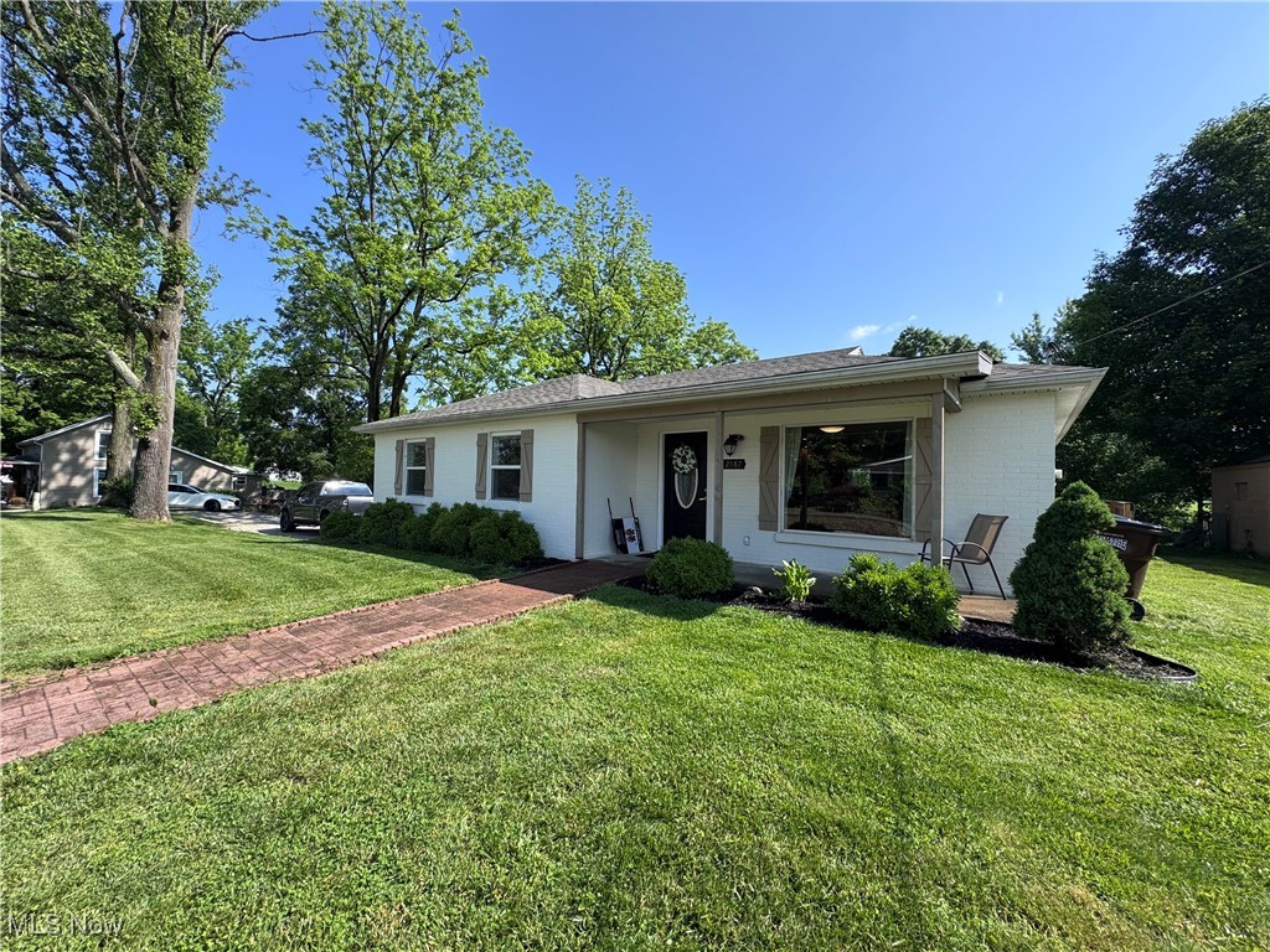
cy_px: 476
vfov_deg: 85.7
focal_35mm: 14
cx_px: 635
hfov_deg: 102.1
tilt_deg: -0.7
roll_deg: -0.4
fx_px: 514
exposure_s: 1/812
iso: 40
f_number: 2.2
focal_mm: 2.22
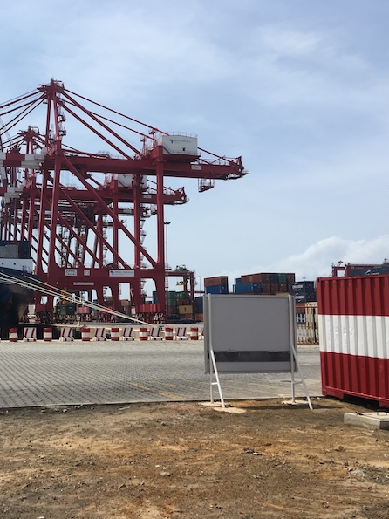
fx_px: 585
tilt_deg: +8.2
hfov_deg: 35.6
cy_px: 258
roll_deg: +0.0
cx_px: 78
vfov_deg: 47.9
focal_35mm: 39
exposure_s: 1/2198
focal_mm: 4.15
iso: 25
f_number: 2.2
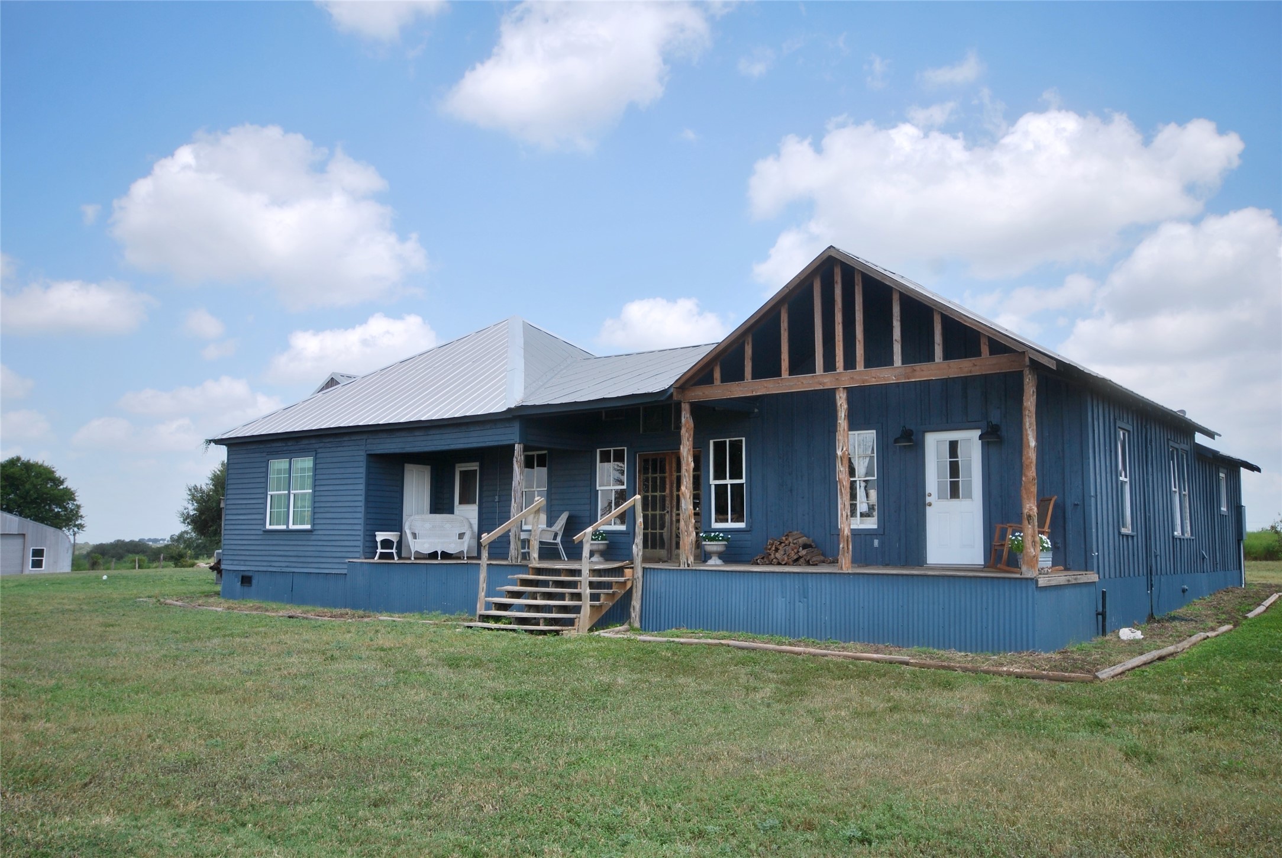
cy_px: 429
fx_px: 1069
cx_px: 641
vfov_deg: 43.7
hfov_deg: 61.9
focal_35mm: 30
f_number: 7.1
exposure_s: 1/200
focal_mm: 20
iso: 100
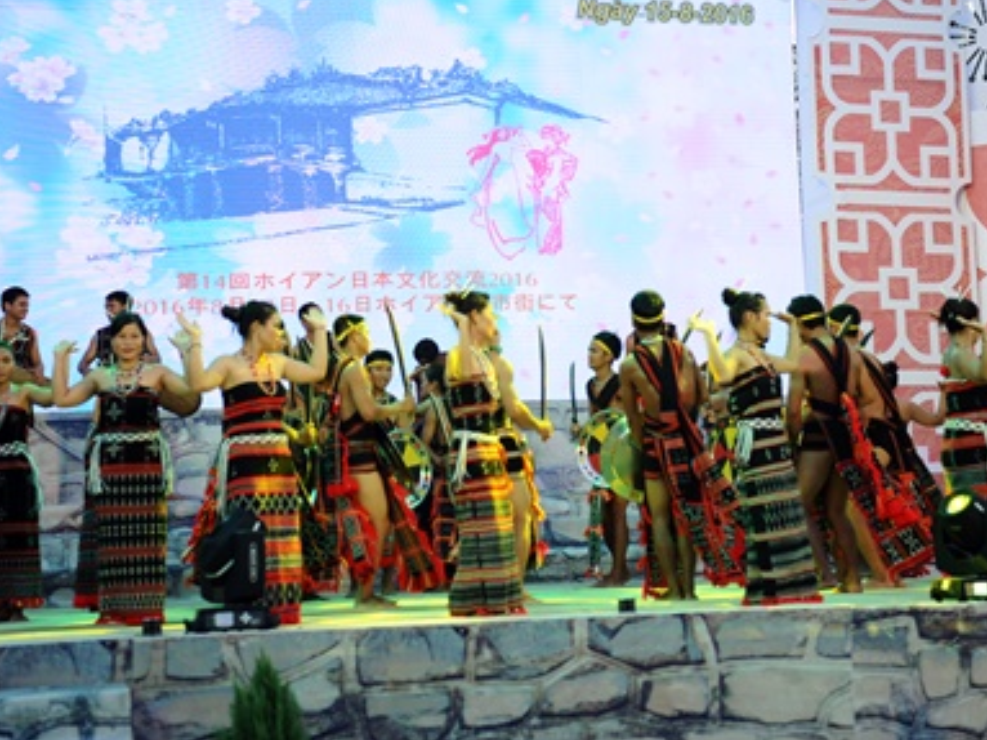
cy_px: 271
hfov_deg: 28.2
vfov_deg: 21.2
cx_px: 526
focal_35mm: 69
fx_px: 1967
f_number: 2.8
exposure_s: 1/160
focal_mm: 50
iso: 250
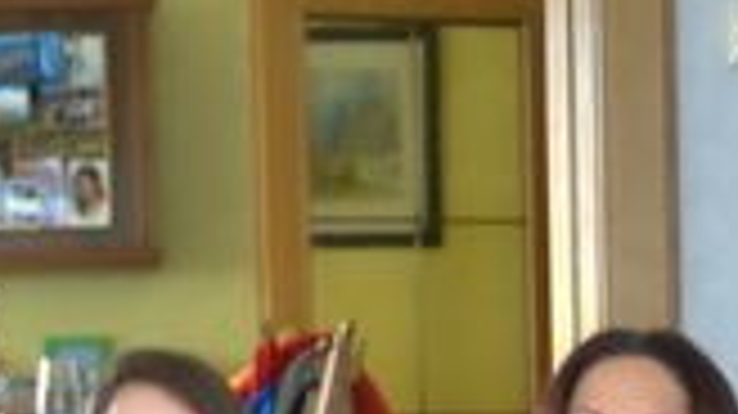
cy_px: 724
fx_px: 3716
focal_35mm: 190
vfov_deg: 6.3
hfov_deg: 11.3
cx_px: 405
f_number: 4.5
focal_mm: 58
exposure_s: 1/20
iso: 1600
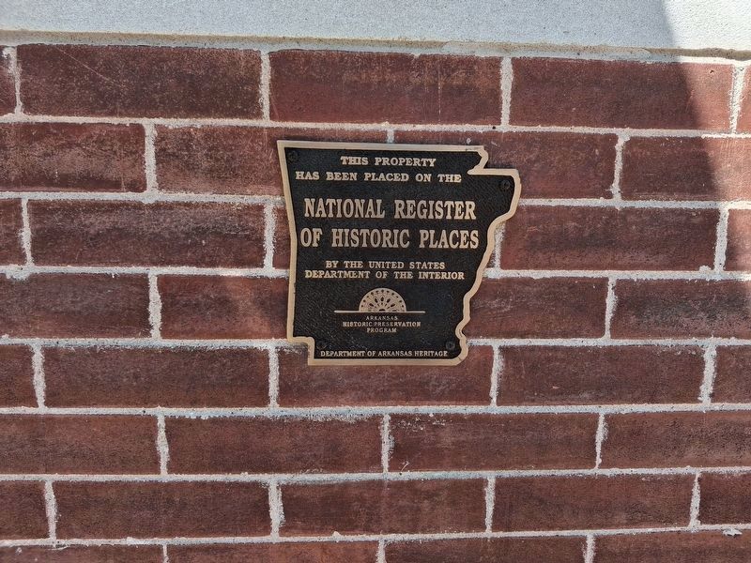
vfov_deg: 51.4
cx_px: 376
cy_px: 282
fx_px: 586
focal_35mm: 27
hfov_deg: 65.3
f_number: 1.8
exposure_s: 1/148
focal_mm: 4
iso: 25
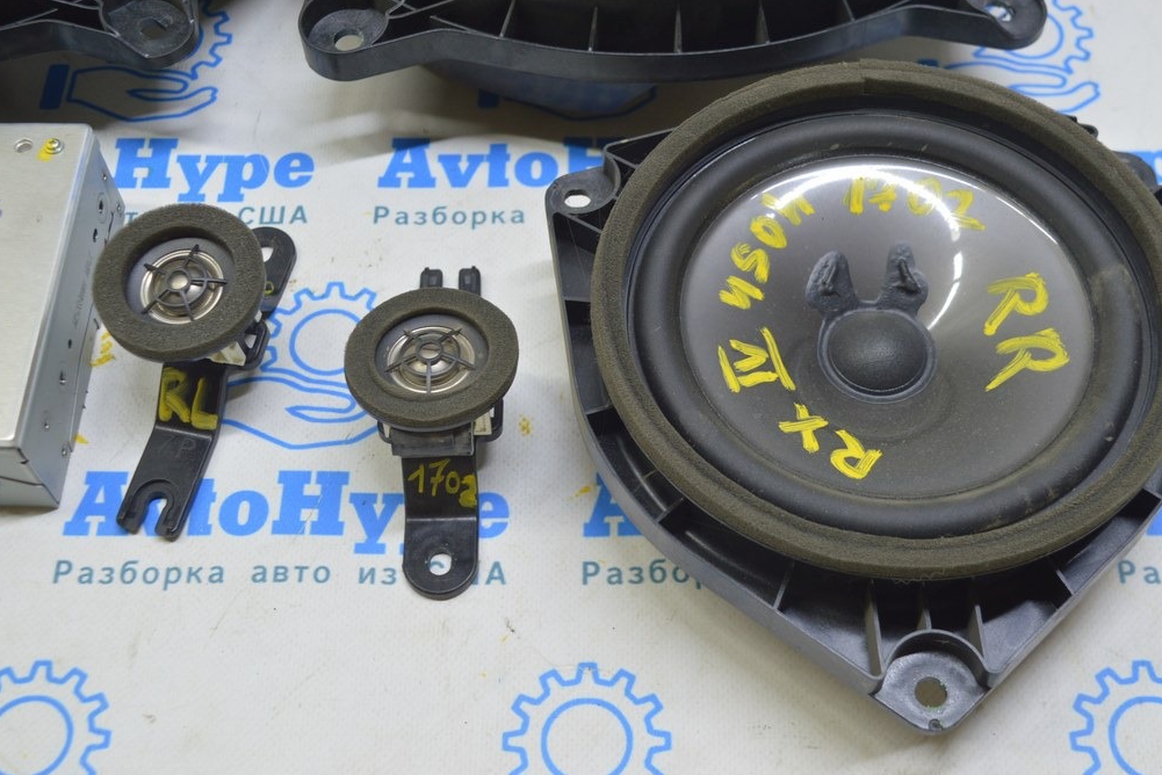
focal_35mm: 48
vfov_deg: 28.4
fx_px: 1534
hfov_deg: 41.5
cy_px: 390
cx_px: 579
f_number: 5.6
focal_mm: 31
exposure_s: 1/20
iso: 400
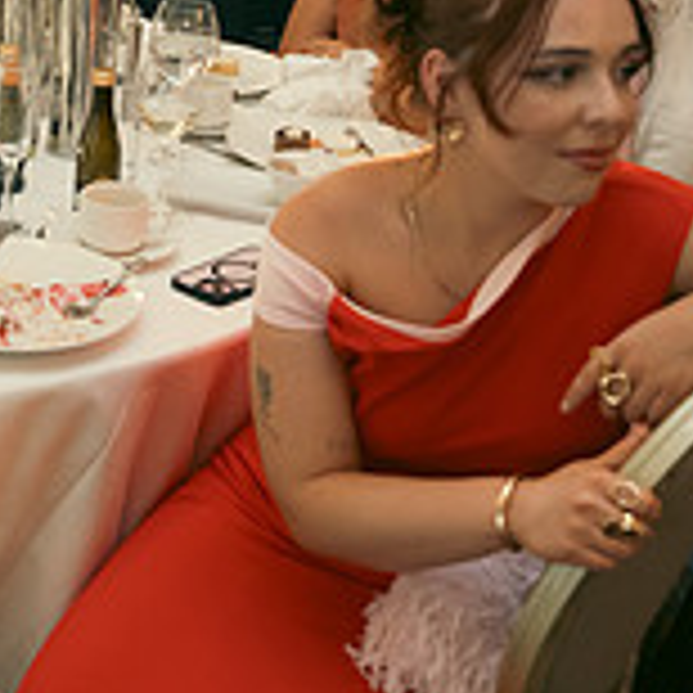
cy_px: 110
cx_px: 22
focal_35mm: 77
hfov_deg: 21.8
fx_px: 1744
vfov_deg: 22.1
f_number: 3.5
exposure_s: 1/160
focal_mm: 24
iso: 1600
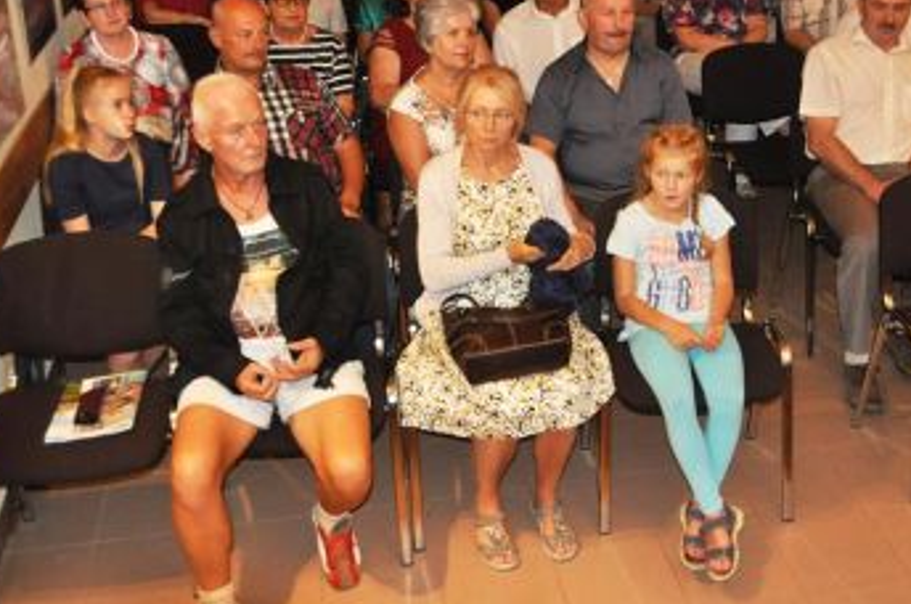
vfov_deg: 27.7
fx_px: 1212
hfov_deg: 40.8
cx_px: 580
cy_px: 177
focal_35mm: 48
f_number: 4
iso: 800
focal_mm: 22
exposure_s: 1/60
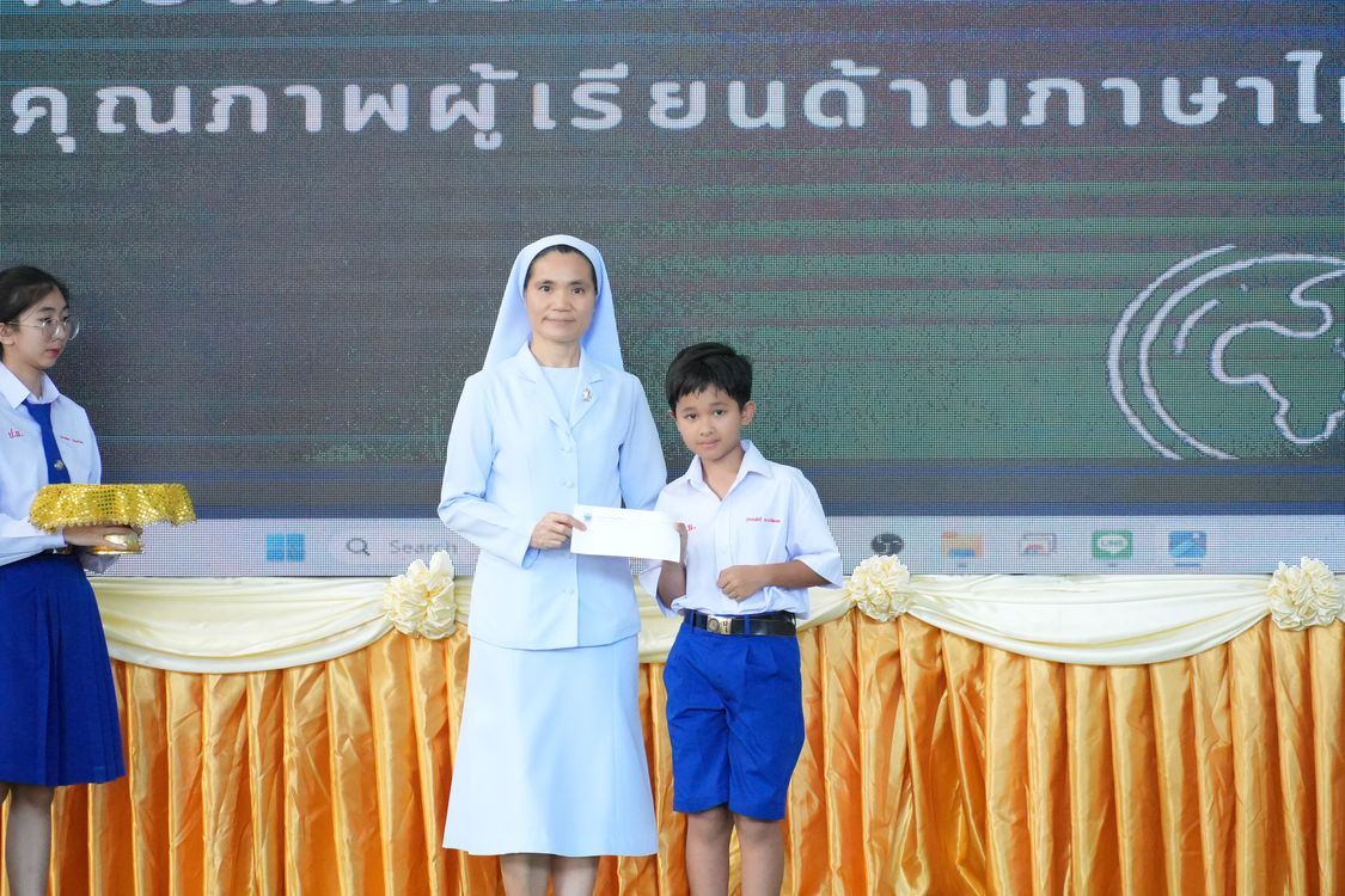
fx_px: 7173
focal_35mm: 192
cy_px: 448
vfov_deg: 7.2
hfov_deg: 10.7
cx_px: 672
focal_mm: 128
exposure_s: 1/500
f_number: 5.6
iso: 6400
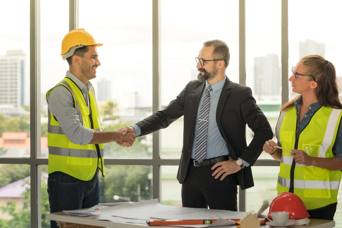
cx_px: 171
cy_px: 114
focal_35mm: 77
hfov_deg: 26.3
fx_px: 732
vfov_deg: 17.7
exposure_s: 1/500
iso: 100
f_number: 4
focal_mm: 77
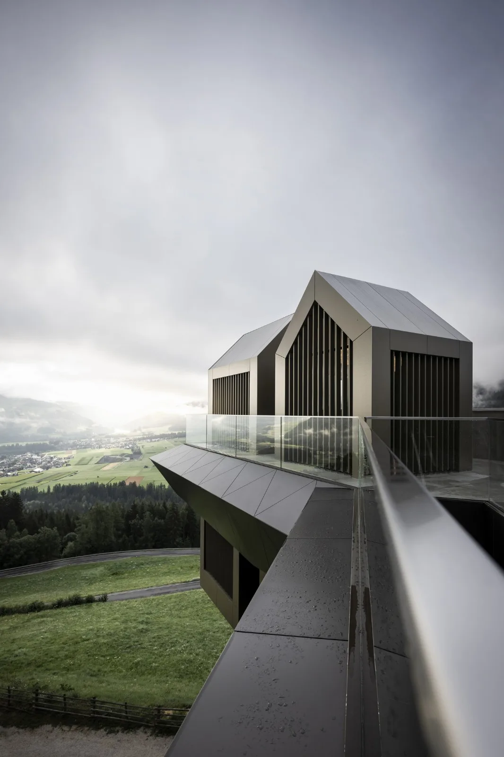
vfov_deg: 98.6
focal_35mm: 16
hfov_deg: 75.5
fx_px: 326
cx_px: 252
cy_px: 378
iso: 250
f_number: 7.1
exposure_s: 1/125
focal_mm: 15.5
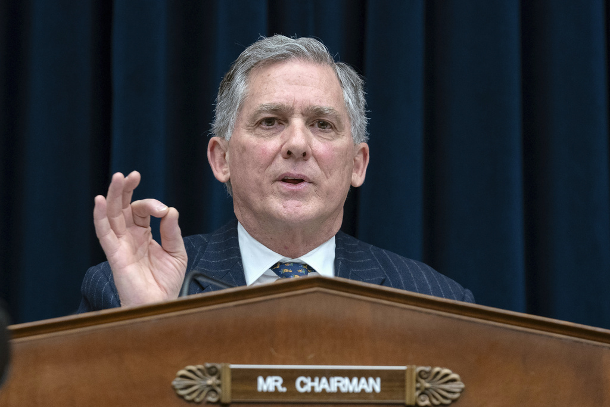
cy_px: 204
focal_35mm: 200
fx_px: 3389
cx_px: 305
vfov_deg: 6.9
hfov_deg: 10.3
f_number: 4.5
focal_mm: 200
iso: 2000
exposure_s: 1/320
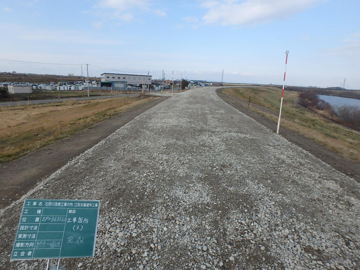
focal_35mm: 21
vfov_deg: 63.4
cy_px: 135
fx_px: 218
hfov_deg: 79.0
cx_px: 180
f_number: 3.5
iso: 125
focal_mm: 3.7
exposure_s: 1/800
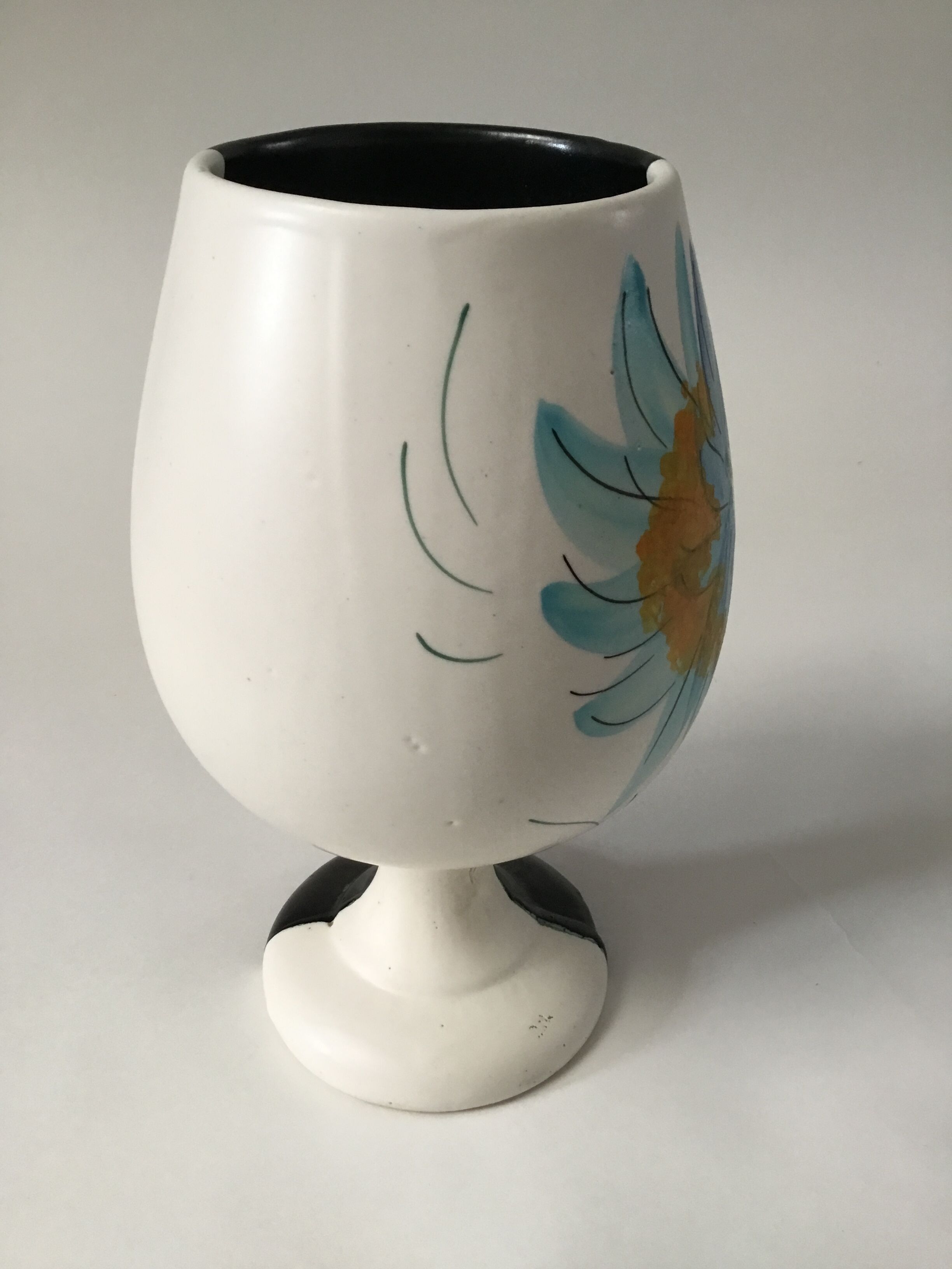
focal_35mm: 31
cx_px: 476
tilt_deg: -31.4
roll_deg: -0.8
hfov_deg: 45.4
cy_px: 634
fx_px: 1137
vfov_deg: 58.4
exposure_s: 1/33
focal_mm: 3.3
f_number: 2.4
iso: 125
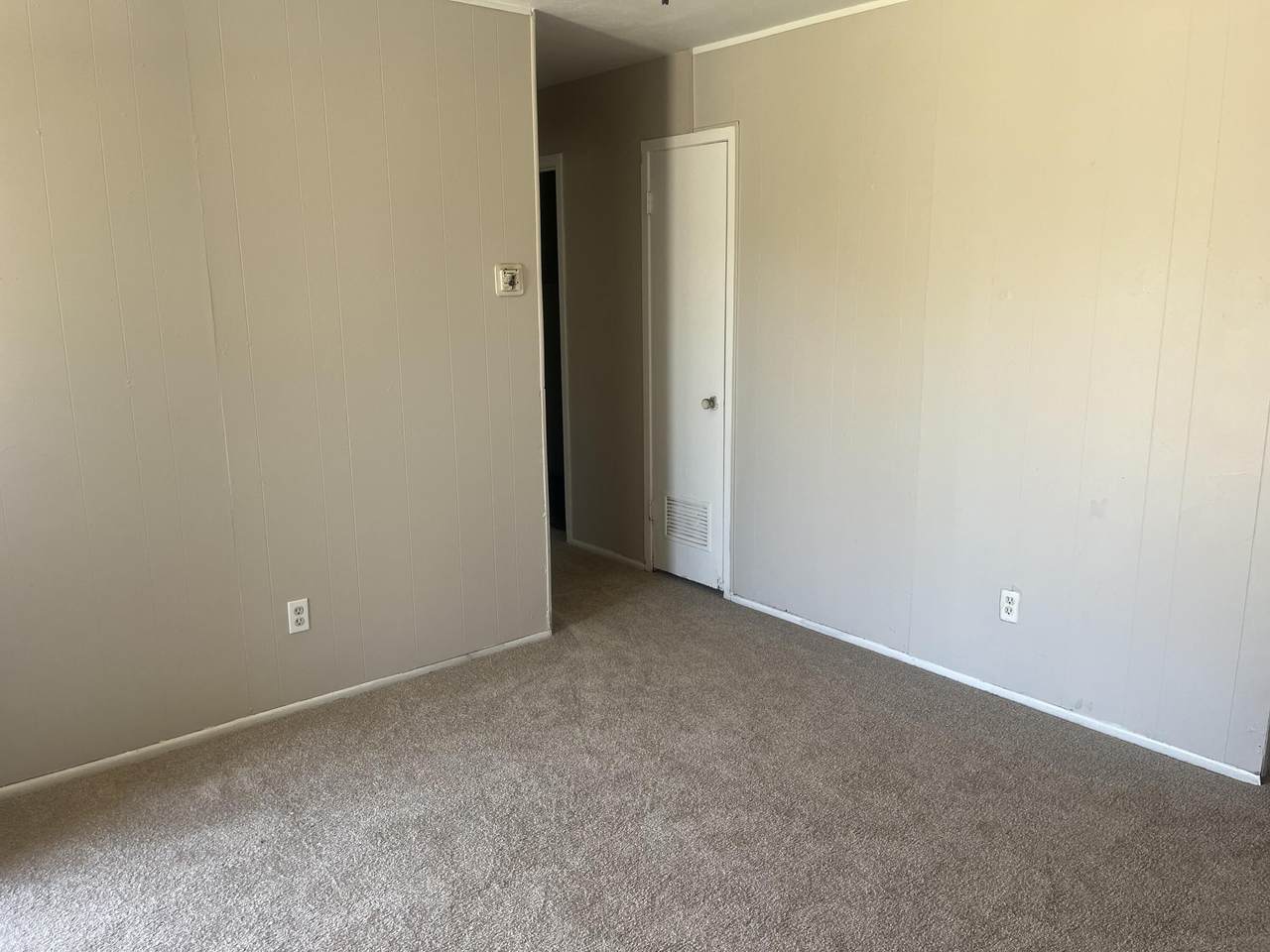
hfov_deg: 67.3
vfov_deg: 53.1
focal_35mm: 26
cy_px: 476
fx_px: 954
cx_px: 635
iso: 100
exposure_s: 1/121
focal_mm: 5.1
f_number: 1.6
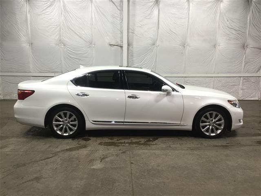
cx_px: 130
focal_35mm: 31
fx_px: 234
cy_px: 98
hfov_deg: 58.4
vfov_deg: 45.4
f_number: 2.4
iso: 50
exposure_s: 1/30
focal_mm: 3.3
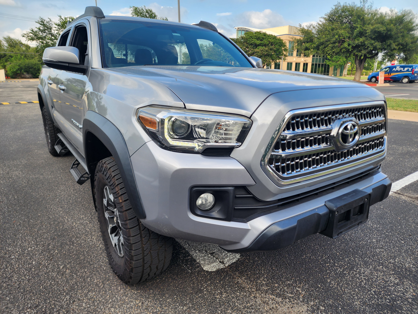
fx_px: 278
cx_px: 209
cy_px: 157
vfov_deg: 58.9
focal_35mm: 23
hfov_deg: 73.9
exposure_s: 1/245
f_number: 1.8
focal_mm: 6.4
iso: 12
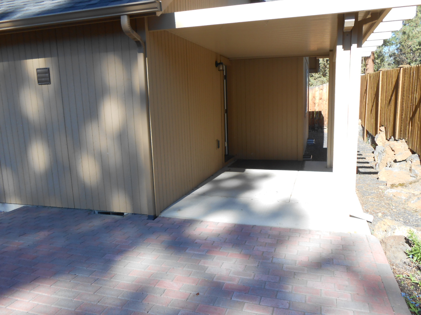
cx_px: 210
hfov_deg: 67.3
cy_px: 158
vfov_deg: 53.1
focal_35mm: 26
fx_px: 316
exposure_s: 1/250
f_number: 3.5
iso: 80
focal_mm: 4.6
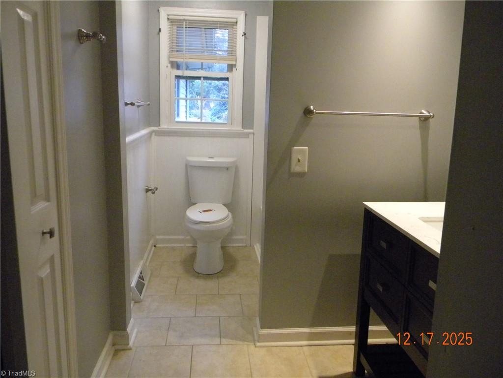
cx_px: 252
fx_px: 407
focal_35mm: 28
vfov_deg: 49.7
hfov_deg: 63.4
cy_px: 189
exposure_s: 1/92.6
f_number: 3.5
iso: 800
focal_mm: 5
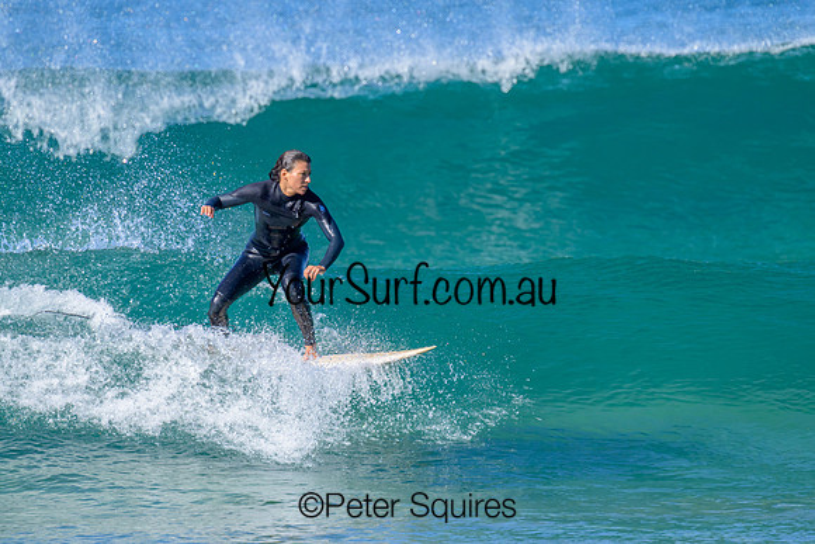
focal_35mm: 770
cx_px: 410
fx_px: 17439
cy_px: 284
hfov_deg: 2.7
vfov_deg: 1.8
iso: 720
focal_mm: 560
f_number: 8
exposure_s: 1/2000
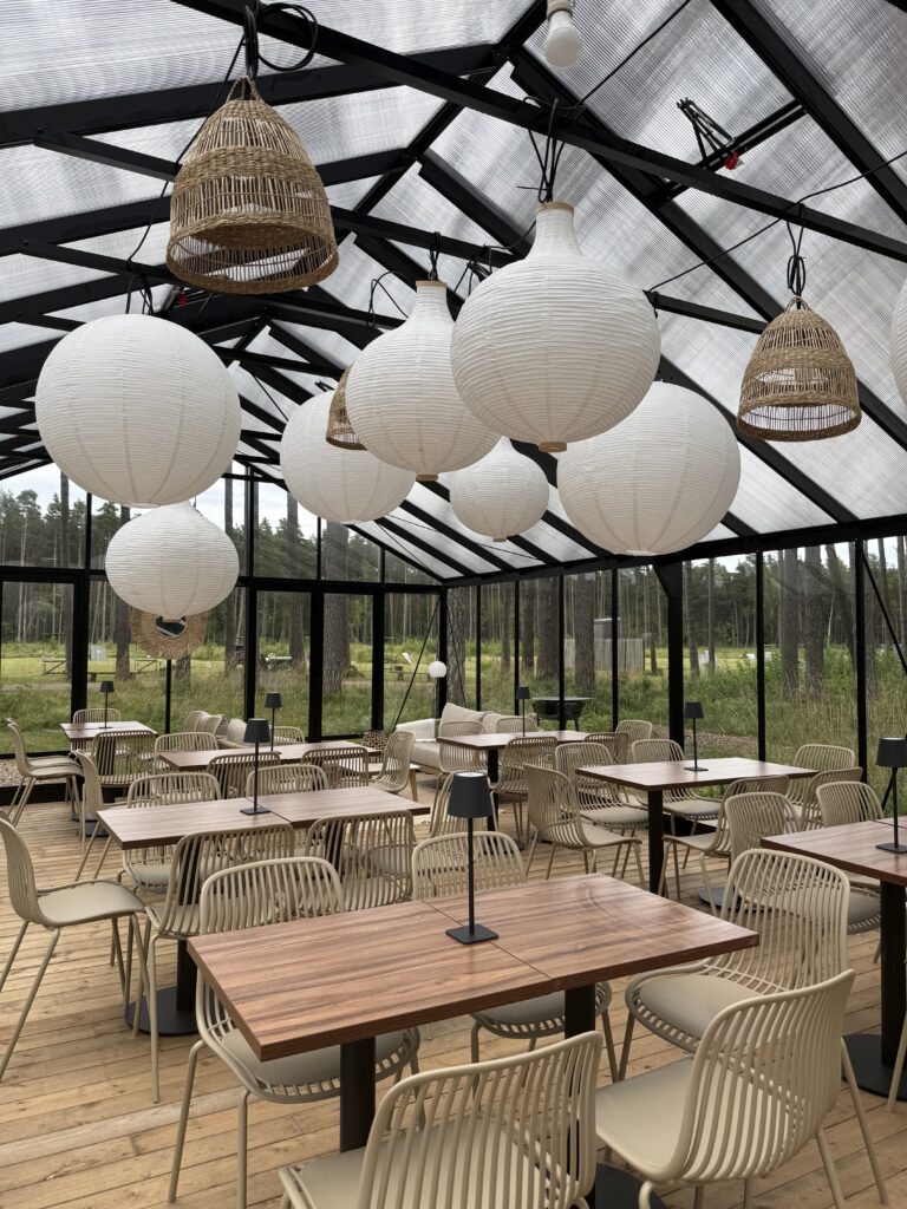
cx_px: 454
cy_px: 604
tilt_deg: +3.4
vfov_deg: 71.6
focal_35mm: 24
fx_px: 838
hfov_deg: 56.8
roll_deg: -0.5
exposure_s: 1/438
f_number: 1.78
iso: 80
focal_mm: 6.76
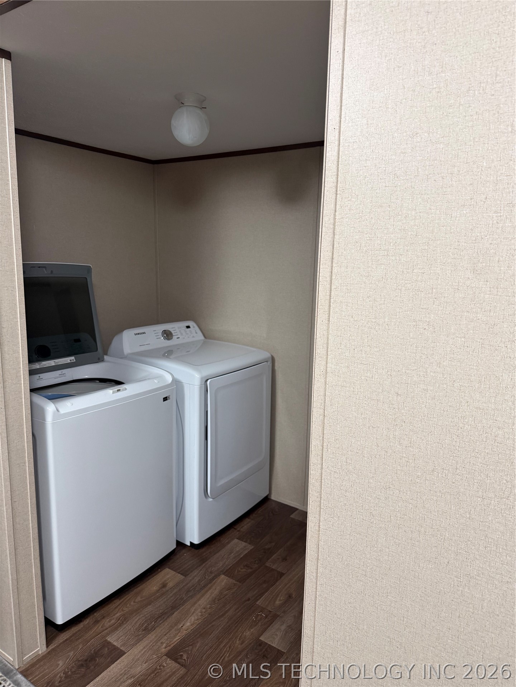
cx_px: 258
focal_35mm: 24
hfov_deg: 56.8
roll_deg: -1.9
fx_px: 477
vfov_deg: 71.6
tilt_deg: -10.4
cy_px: 344
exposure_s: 1/60
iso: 250
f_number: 1.78
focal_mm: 6.76
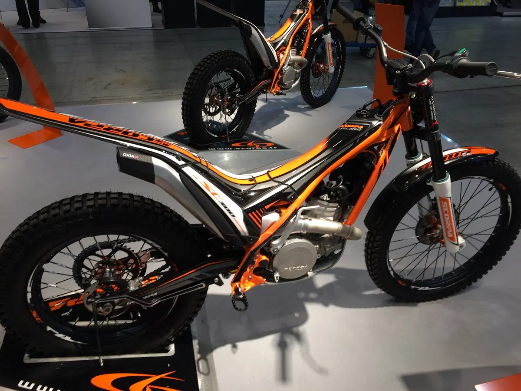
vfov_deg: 48.2
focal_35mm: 29
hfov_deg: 61.7
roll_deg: -0.1
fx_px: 436
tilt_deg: -32.3
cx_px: 260
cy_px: 196
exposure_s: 1/100
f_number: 2.2
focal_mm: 4.15
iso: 50
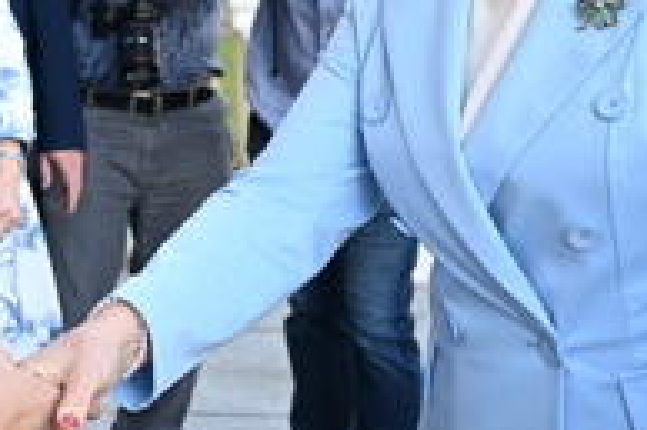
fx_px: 1724
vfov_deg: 14.2
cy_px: 100
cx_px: -217
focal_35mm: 96
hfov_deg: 19.4
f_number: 4.5
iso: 320
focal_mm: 27
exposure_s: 1/200
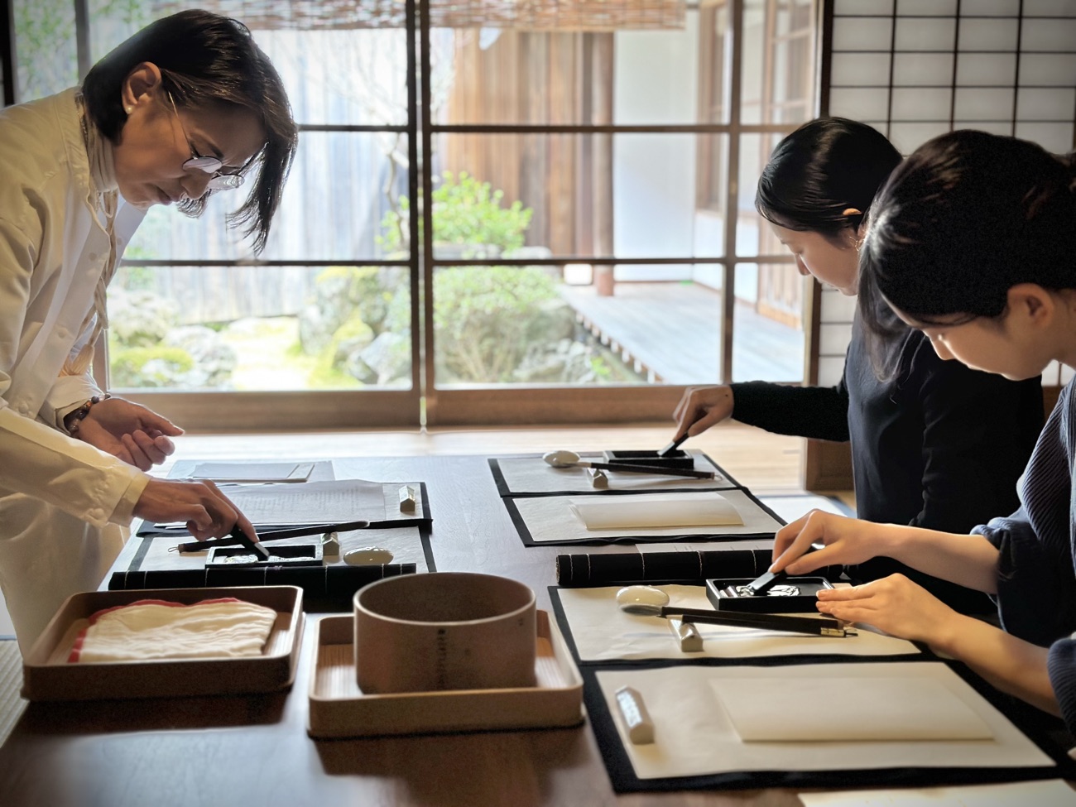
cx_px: 538
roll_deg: -0.1
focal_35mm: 48
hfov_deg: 39.7
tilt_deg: -9.3
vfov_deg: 30.3
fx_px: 1492
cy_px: 404
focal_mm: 6.86
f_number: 1.78
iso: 125
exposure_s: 1/120
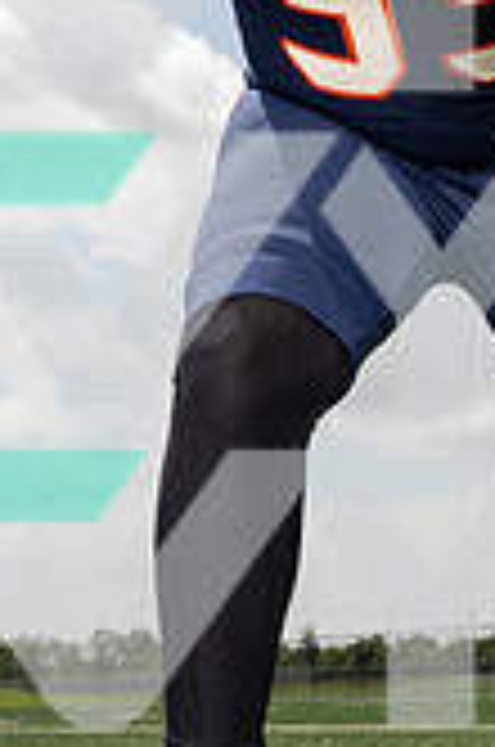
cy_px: 274
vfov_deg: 19.3
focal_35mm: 106
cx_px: 549
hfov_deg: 12.6
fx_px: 2195
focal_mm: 39
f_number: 8
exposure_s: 1/250
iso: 100
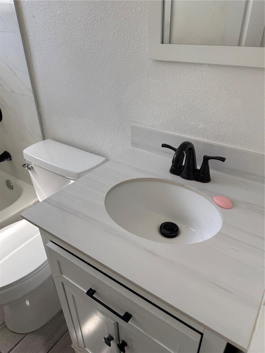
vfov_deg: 71.6
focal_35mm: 24
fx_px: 245
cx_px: 132
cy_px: 176
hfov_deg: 56.8
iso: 100
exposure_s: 1/244
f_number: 1.78
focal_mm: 6.76
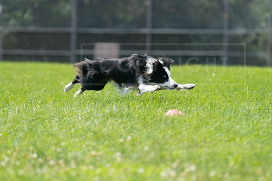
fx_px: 3483
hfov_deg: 4.5
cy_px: 75
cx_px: 141
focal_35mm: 461
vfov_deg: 3.0
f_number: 6.3
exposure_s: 1/4000
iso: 1600
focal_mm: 341
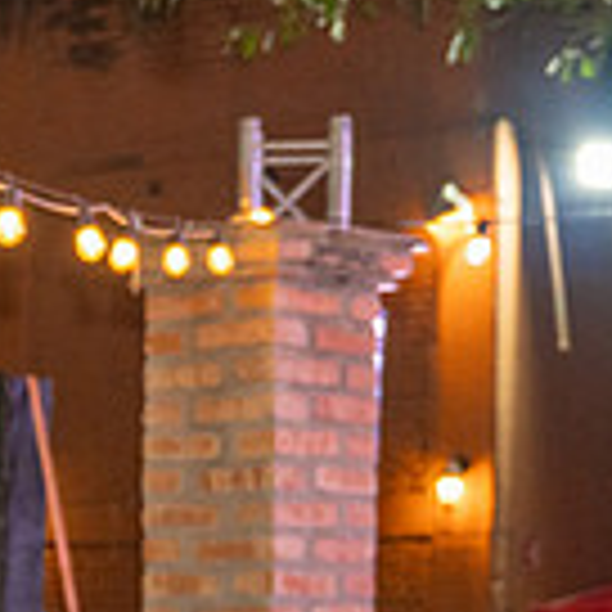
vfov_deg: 10.8
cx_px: -531
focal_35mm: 160
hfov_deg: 10.2
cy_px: 691
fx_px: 3200
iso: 2000
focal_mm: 44
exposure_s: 1/200
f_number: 5.3
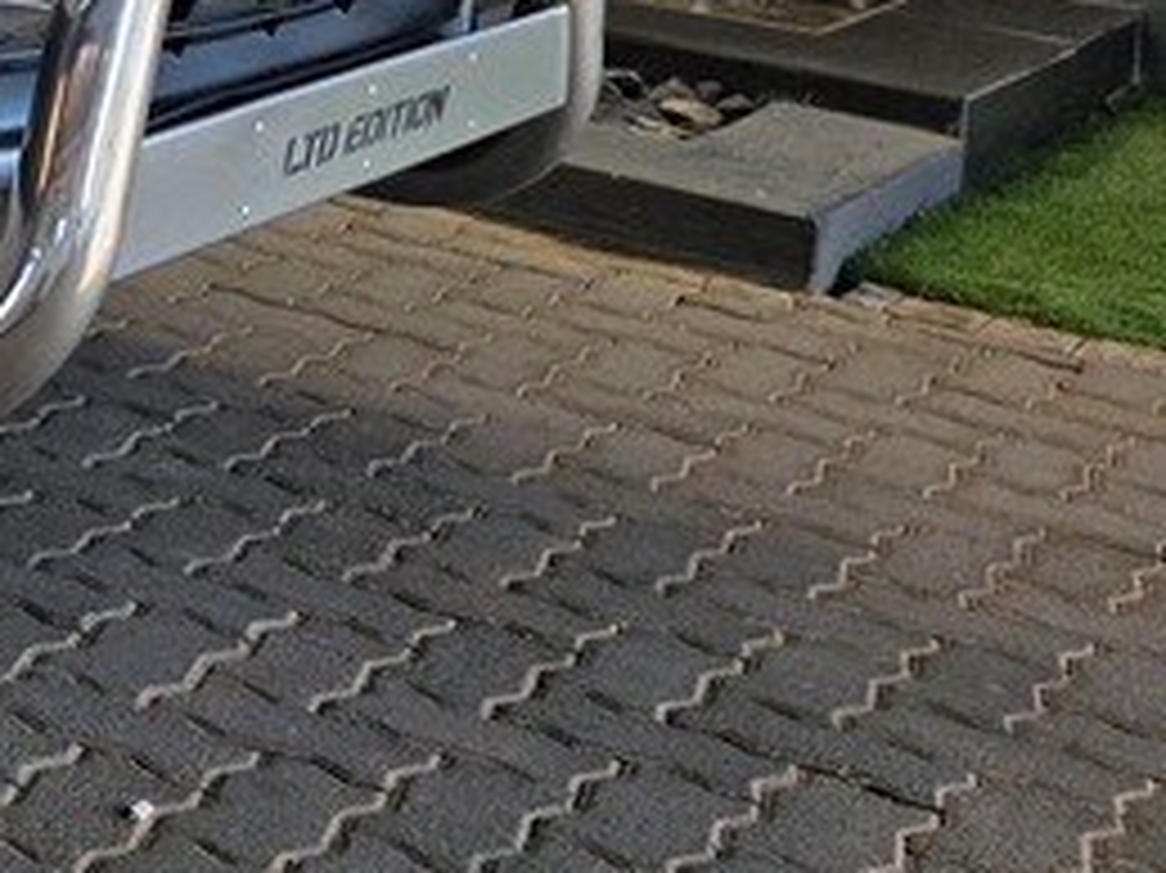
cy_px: -414
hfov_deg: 18.7
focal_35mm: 91
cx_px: -648
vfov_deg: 15.1
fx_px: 3064
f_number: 1.7
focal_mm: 6.25
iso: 50
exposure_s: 1/359
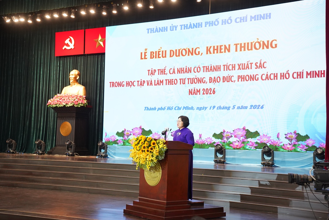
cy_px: 110
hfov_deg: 41.9
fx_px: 429
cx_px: 164
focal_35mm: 47
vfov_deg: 28.6
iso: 3200
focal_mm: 47
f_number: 4.5
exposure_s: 1/200
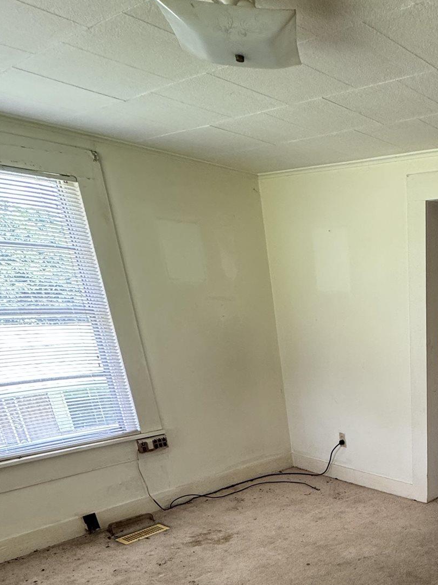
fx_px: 506
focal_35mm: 30
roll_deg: -1.6
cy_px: 520
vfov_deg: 53.0
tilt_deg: -24.6
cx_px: 468
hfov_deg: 39.4
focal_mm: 2.22
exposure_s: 1/99
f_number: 2.2
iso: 200
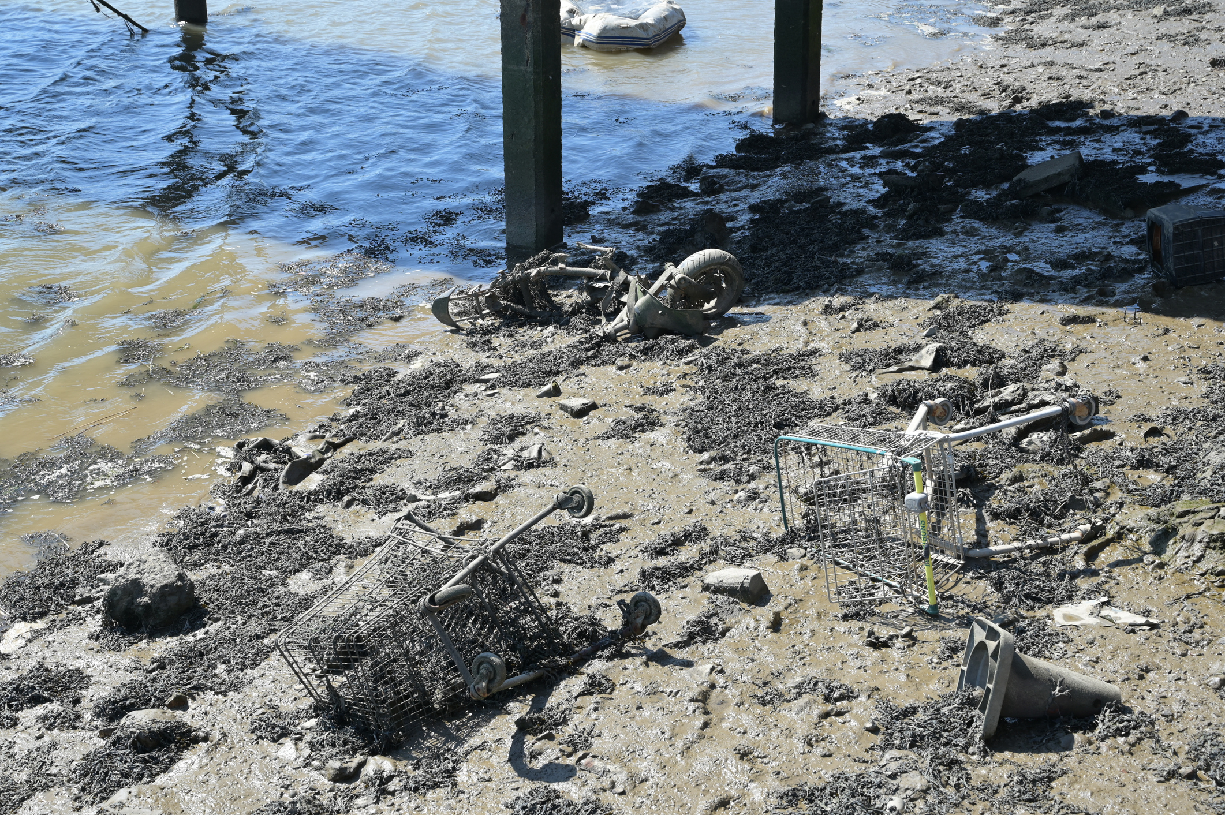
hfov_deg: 35.1
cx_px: 612
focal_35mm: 57
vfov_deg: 23.7
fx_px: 1938
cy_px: 408
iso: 125
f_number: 8
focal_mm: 57
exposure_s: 1/160
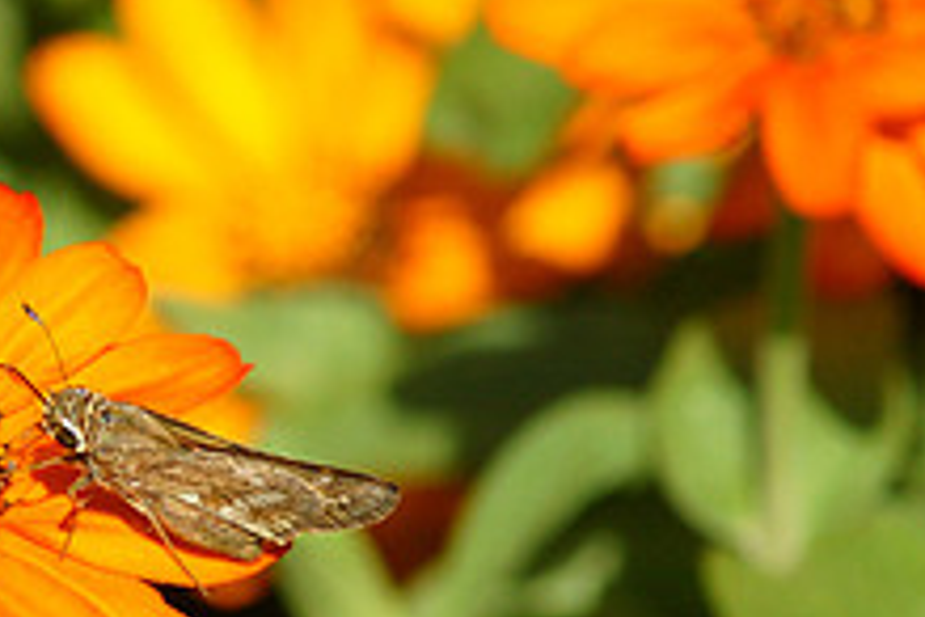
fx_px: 21402
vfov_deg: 1.7
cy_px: 535
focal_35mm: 833
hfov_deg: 2.5
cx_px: 114
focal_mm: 210
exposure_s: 1/1000
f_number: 9
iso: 800
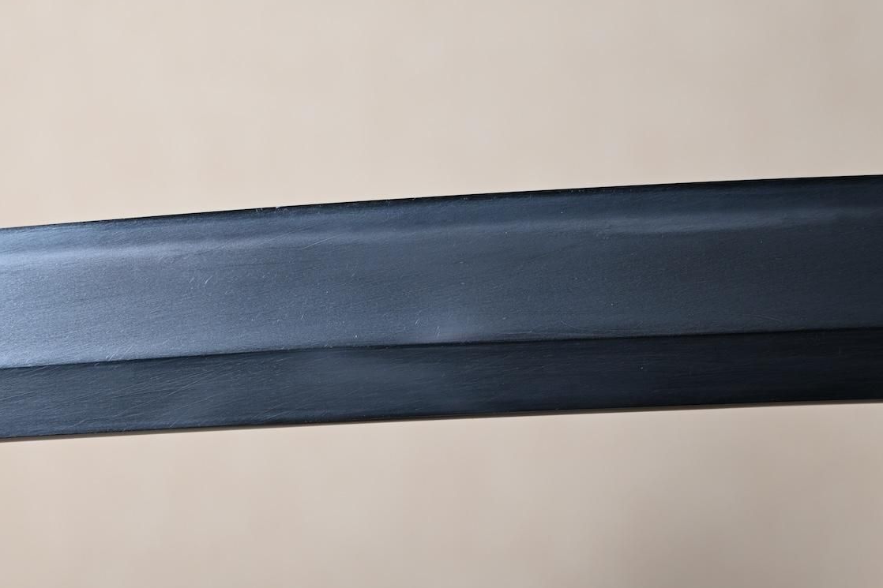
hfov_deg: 17.8
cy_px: 297
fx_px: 2811
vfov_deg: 12.0
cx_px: 387
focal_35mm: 115
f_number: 5
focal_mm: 61
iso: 100
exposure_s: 1
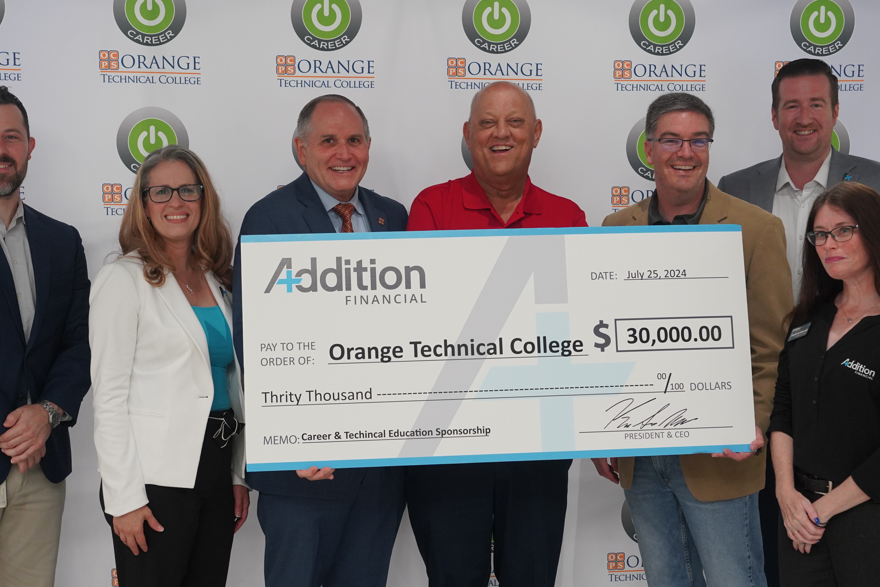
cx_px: 446
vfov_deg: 25.0
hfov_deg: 36.9
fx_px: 1320
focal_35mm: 54
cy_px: 333
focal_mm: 45
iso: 2500
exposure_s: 1/160
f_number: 5.6
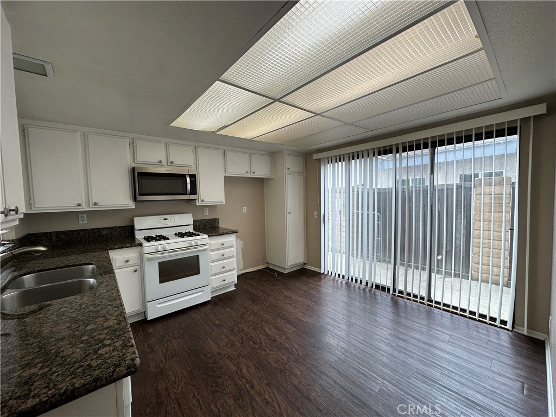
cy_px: 208
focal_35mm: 14
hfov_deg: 102.1
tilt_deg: -2.3
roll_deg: +1.2
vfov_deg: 85.7
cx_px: 278
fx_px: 225
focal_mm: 2.22
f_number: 2.2
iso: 80
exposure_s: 1/120
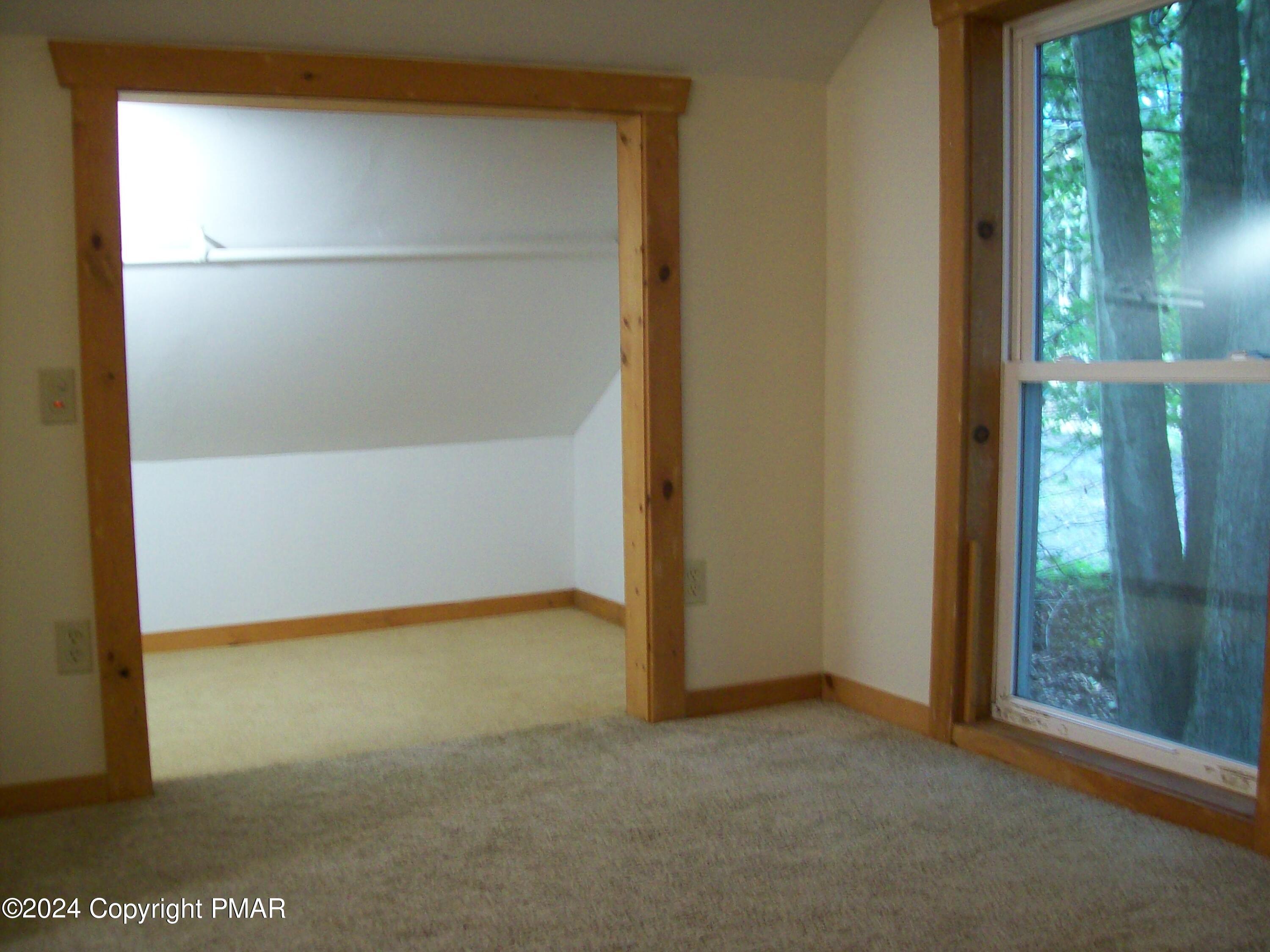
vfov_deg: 39.7
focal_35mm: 36
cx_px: 635
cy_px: 476
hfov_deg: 51.4
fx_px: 1321
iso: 160
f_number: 2.7
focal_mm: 6
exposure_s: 1/11
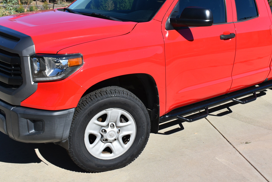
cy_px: 59
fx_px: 348
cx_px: 155
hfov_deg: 42.6
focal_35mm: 46
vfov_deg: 29.0
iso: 200
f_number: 9
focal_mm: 20
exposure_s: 1/320
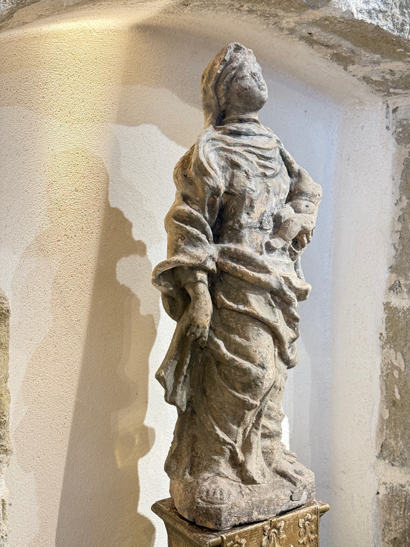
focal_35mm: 48
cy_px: 274
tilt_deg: -6.9
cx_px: 205
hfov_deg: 30.3
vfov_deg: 39.7
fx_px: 758
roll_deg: -1.2
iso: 250
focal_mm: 6.76
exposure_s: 1/33
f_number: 1.78
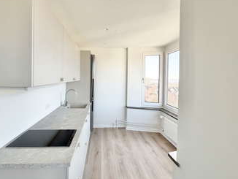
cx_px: 105
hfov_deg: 94.1
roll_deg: -0.5
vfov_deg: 77.9
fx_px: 110
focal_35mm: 16
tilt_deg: -1.6
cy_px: 80
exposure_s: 1/123
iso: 50
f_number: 2.2
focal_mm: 2.22
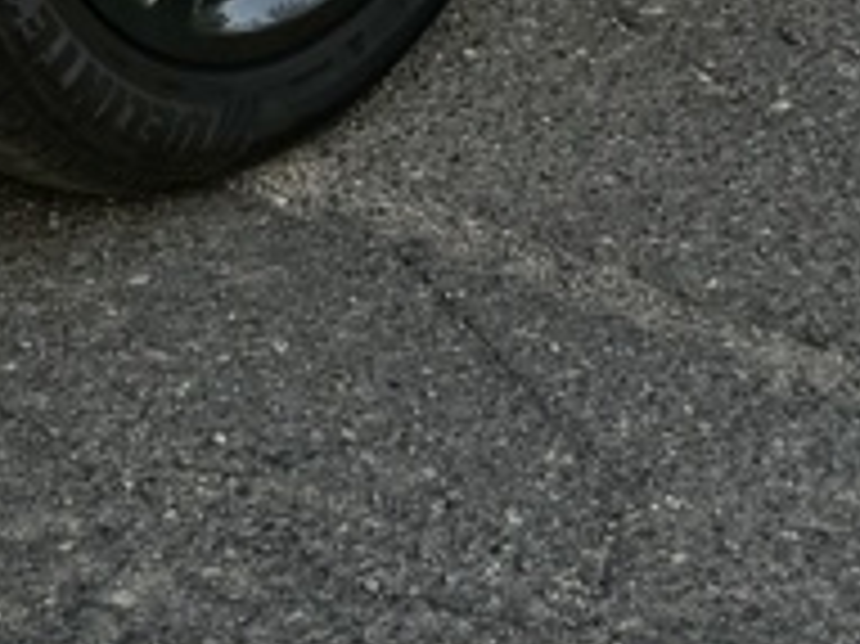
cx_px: -288
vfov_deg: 8.9
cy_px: -865
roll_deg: +0.1
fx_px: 3749
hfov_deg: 12.6
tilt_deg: -13.0
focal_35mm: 151
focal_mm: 6.76
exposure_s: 1/598
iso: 80
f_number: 1.78
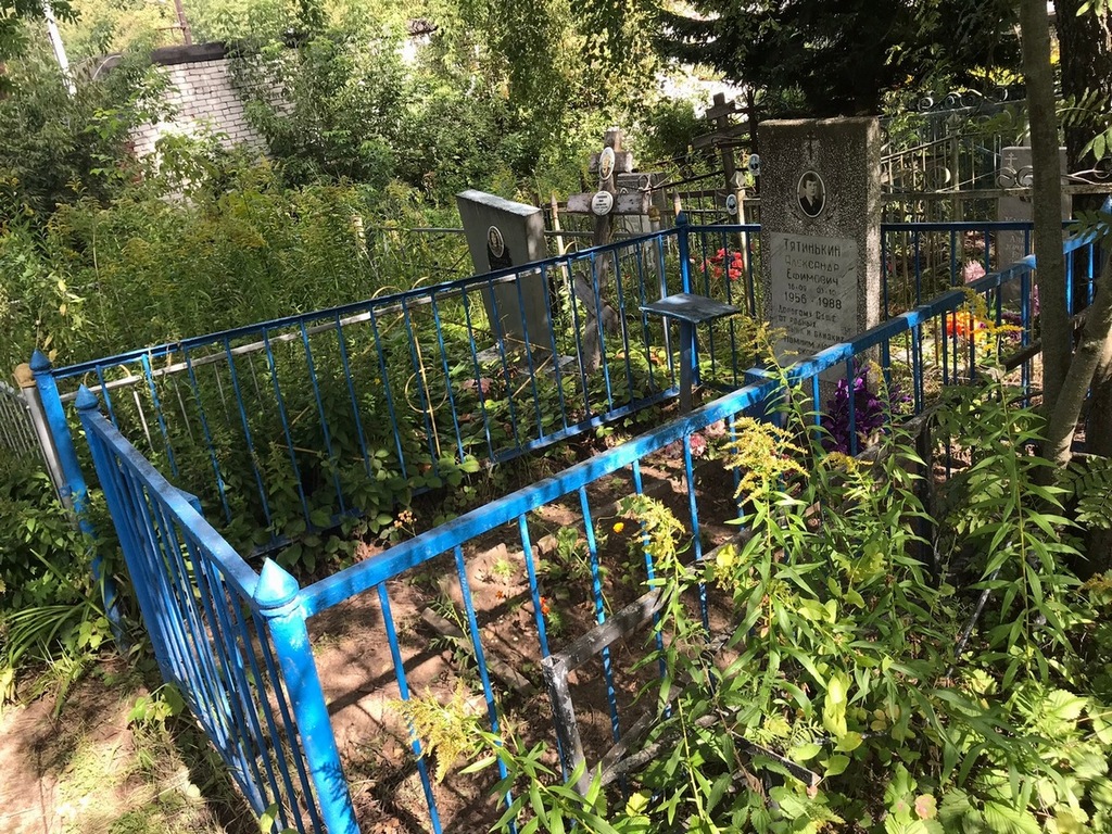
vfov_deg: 49.7
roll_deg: +9.1
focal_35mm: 28
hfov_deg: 63.4
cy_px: 417
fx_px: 899
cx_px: 556
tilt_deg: -23.6
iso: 20
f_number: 1.8
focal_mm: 3.99
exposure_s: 1/381
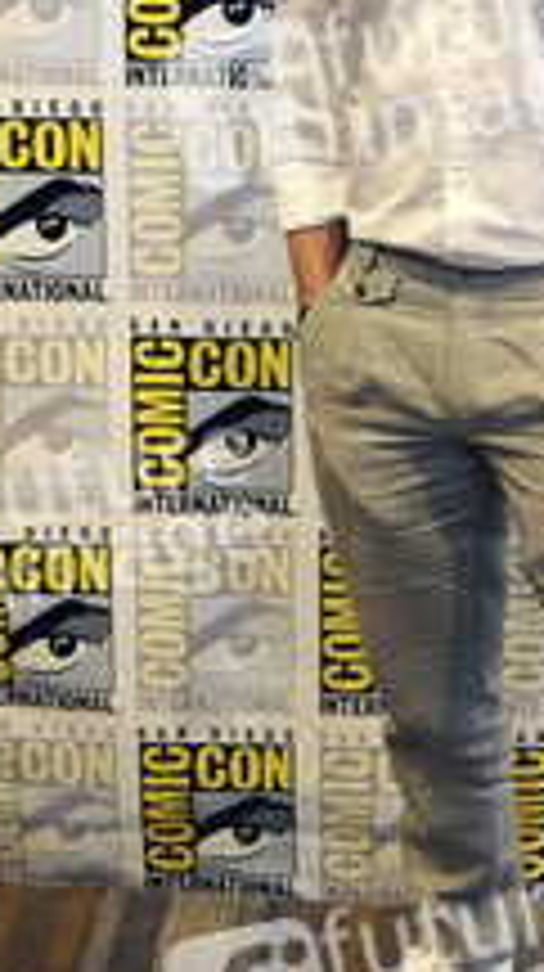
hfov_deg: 16.9
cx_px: 528
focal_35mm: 70
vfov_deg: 29.9
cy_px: 310
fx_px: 1801
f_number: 2.8
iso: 1000
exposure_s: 1/30
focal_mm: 24
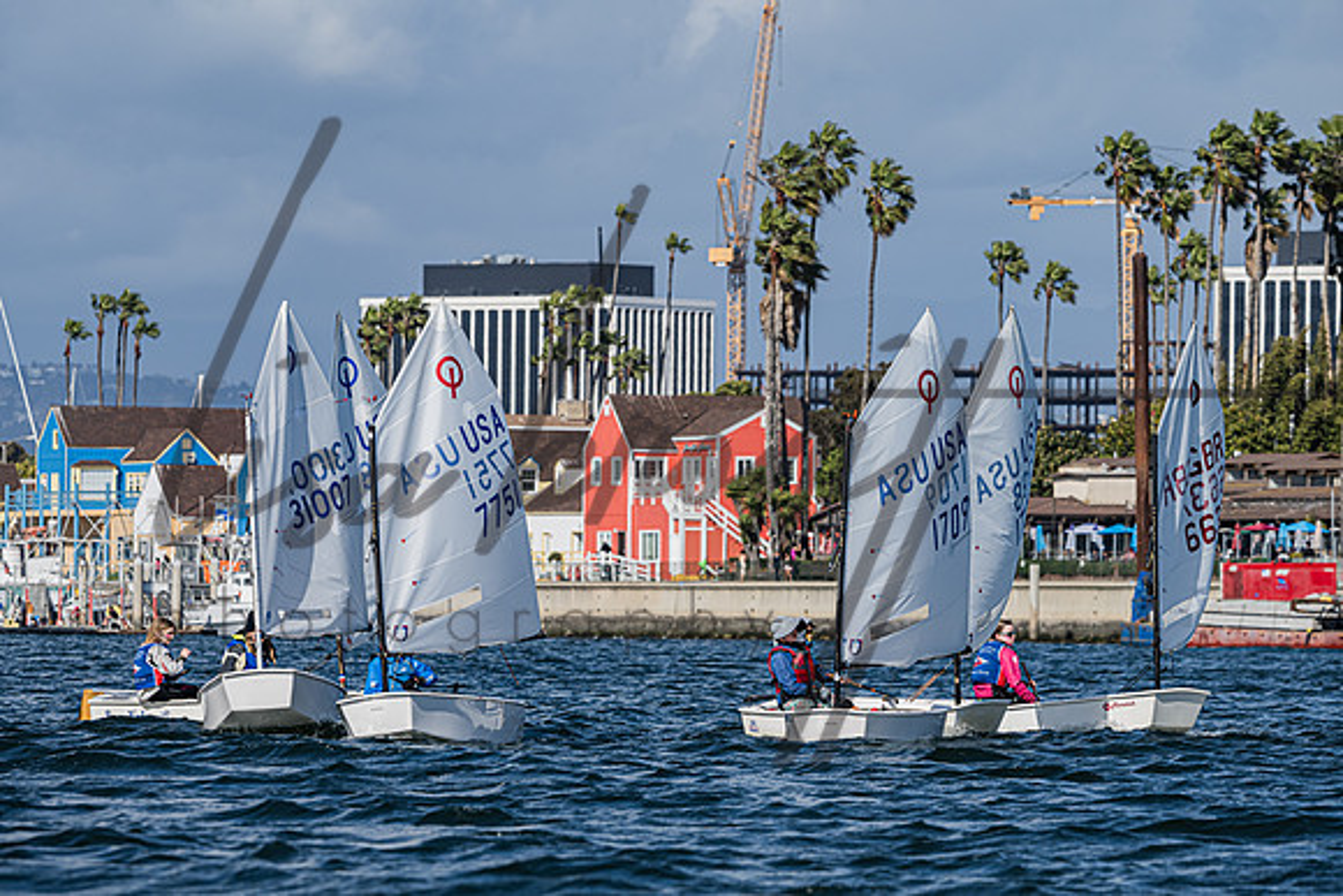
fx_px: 10327
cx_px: 617
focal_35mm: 277
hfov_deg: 7.4
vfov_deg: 5.0
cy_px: 405
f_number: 9
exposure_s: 1/1250
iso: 320
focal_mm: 240
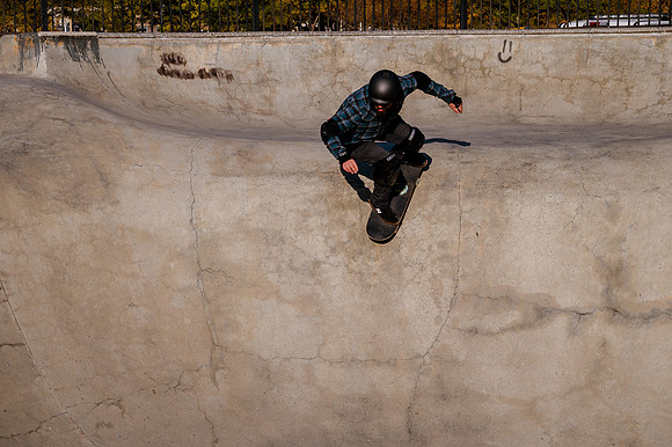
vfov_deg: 16.7
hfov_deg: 24.9
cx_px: 293
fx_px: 1523
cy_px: 174
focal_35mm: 82
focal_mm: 66
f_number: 14
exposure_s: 1/500
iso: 320
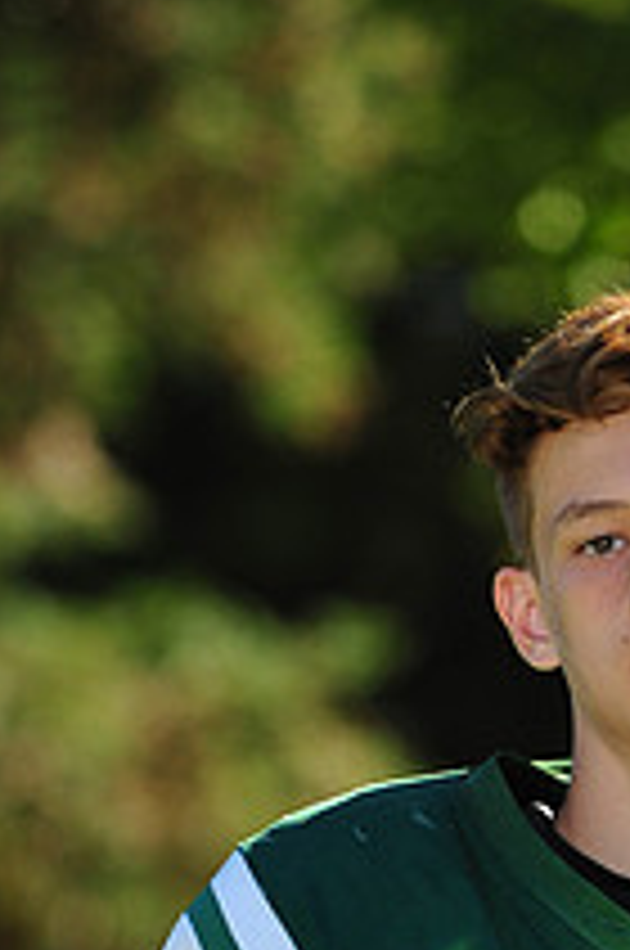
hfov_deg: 2.5
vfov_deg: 3.7
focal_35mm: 550
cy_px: 1090
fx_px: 14484
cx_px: 644
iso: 400
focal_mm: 200
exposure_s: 1/1250
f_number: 4.5
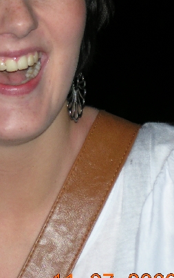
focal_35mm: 369
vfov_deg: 5.7
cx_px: -118
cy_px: 79
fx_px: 2801
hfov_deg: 3.5
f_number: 3.8
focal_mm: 35.9
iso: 68
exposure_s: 1/60.1
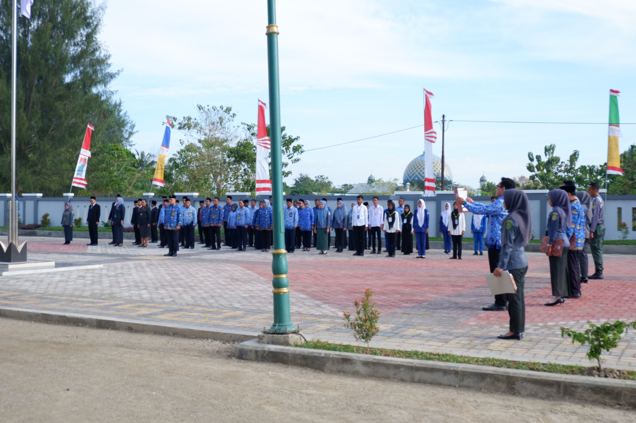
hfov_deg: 46.4
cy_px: 212
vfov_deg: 31.8
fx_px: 741
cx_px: 318
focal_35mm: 42
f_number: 8
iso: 200
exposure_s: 1/200
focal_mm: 28
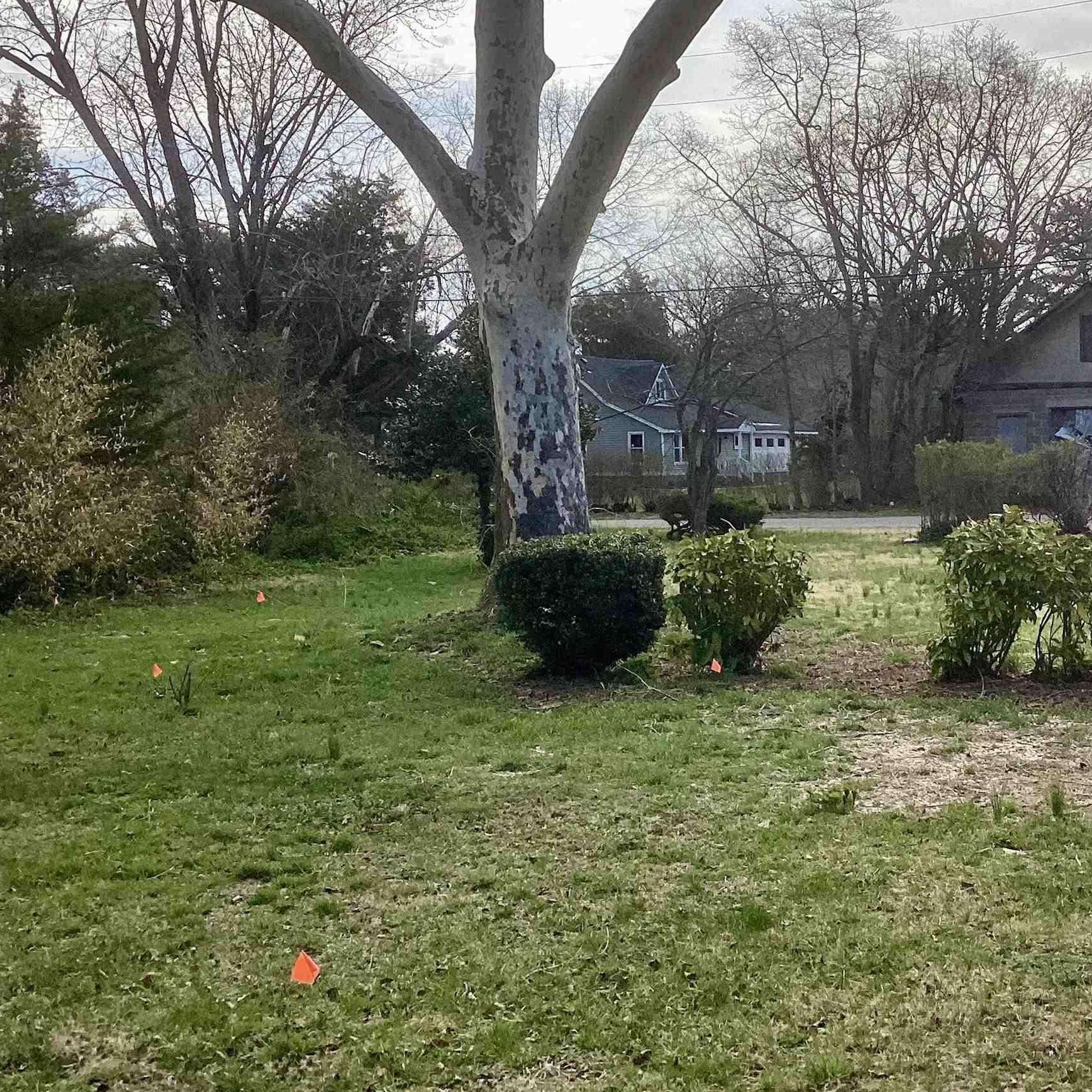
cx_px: 728
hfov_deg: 34.4
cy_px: 455
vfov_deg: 34.6
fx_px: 1749
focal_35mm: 49
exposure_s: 1/1988
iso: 25
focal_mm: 3.3
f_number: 2.4
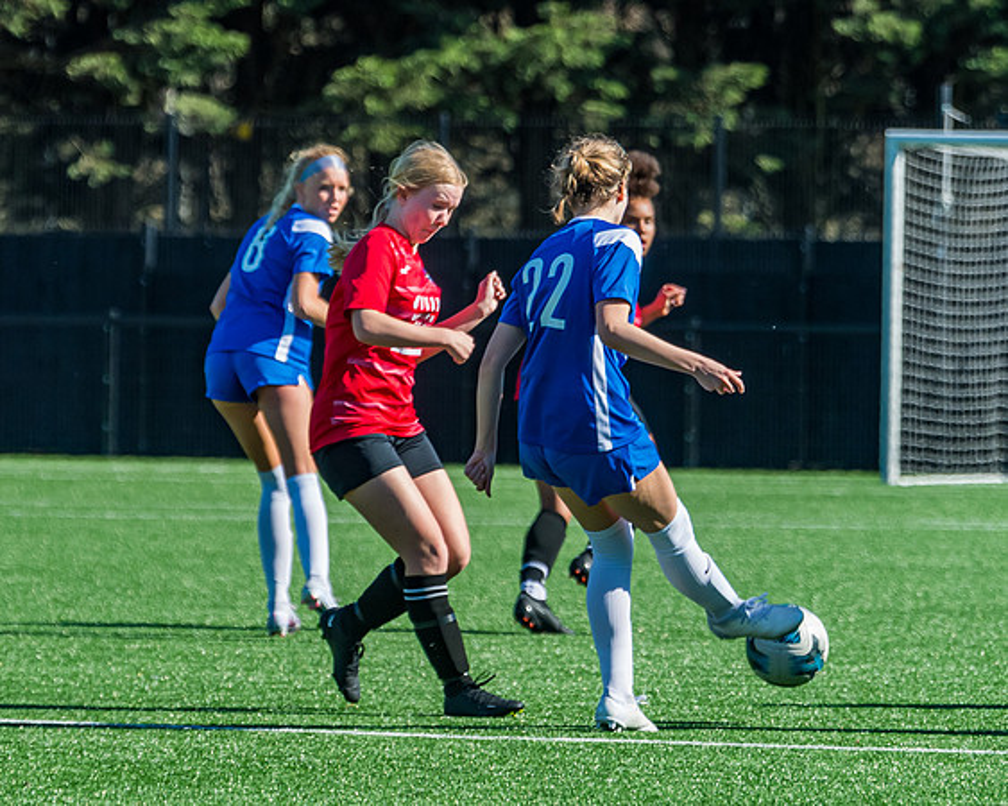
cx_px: 455
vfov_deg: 4.0
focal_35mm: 388
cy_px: 457
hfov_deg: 5.0
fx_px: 11559
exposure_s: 1/1600
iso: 400
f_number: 5
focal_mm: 185
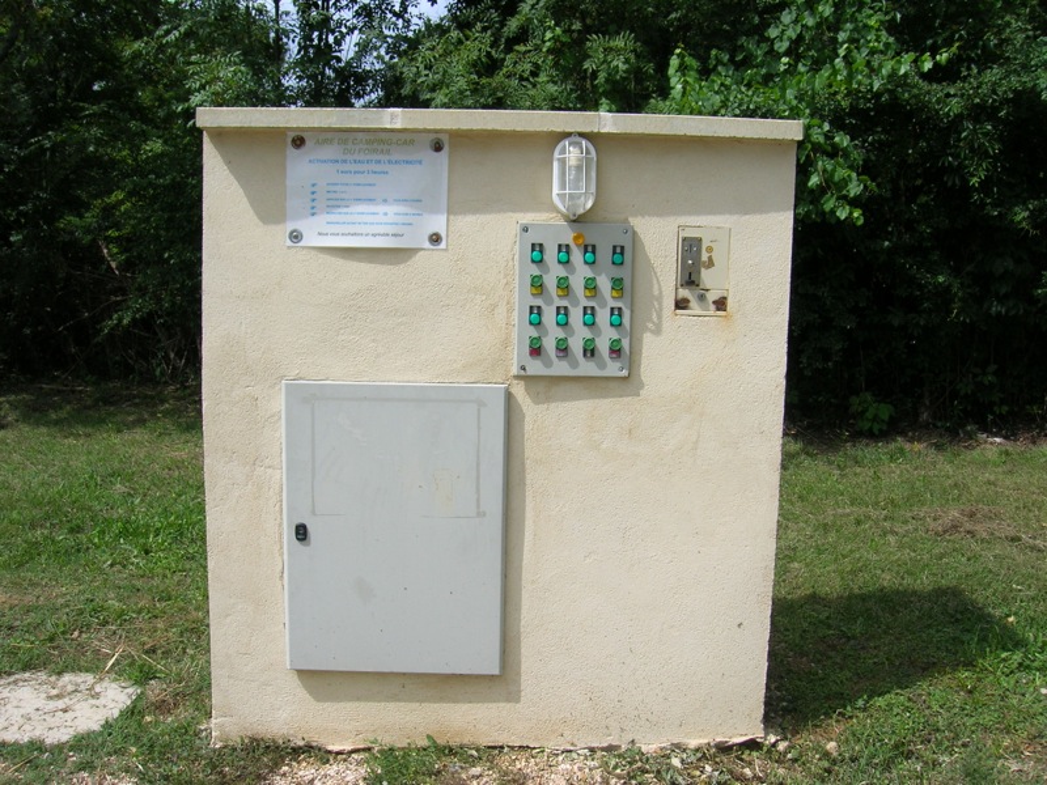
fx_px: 1028
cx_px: 524
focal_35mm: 34
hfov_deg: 54.0
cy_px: 392
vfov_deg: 41.8
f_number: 4.9
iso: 50
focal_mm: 5.7
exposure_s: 1/412
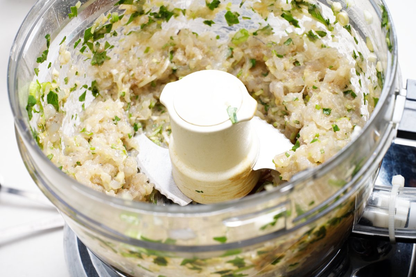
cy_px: 138
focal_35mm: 70
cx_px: 208
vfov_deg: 19.4
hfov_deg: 28.9
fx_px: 809
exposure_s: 1/80
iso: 100
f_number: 10
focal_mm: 70
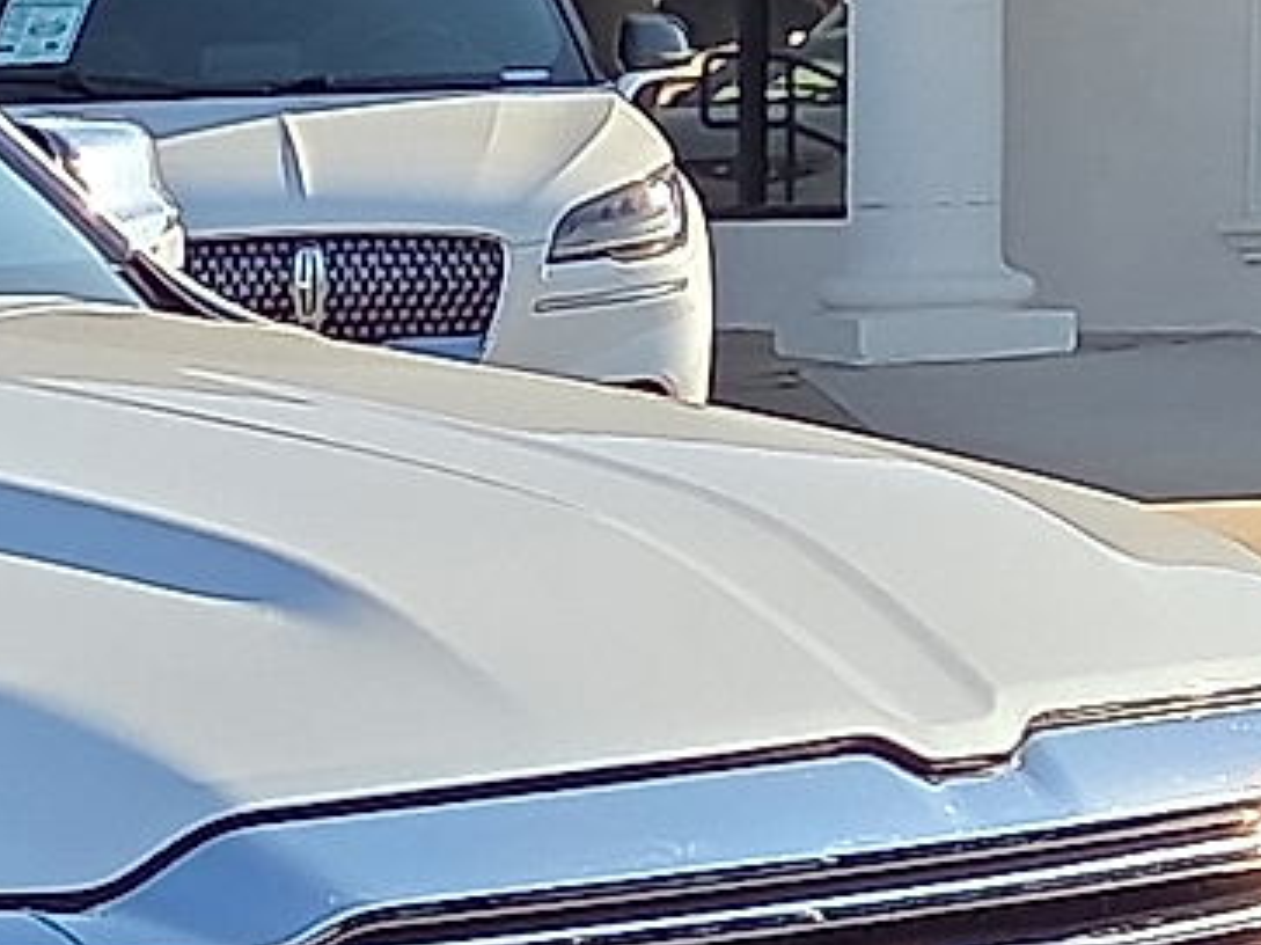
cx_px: -1084
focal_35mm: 194
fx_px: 7065
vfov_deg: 7.6
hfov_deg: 9.6
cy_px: 1042
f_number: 1.8
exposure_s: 1/909
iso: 25
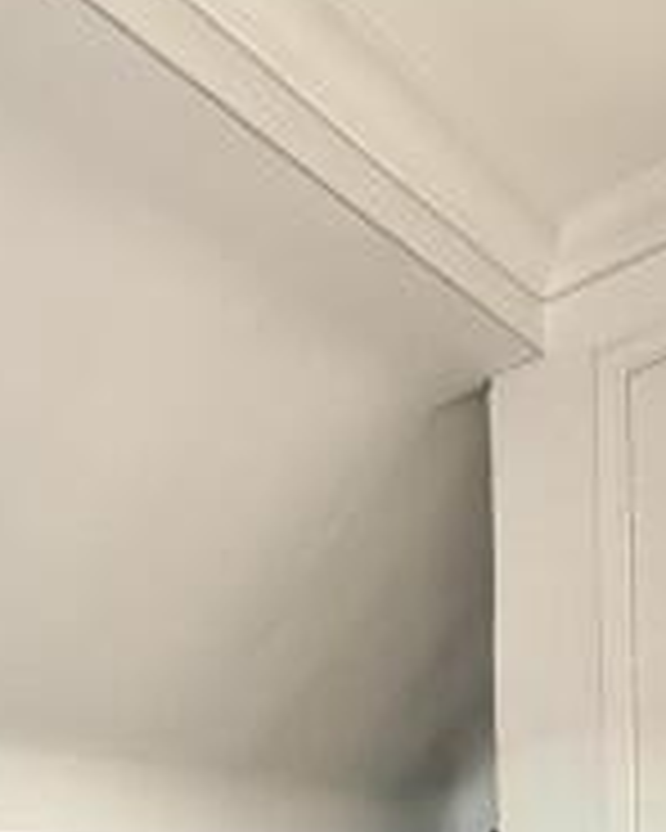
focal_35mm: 43
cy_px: 920
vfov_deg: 36.2
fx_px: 1059
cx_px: 56
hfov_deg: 33.0
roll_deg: +1.1
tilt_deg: +2.4
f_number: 2.2
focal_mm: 2.22
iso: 320
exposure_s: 1/67
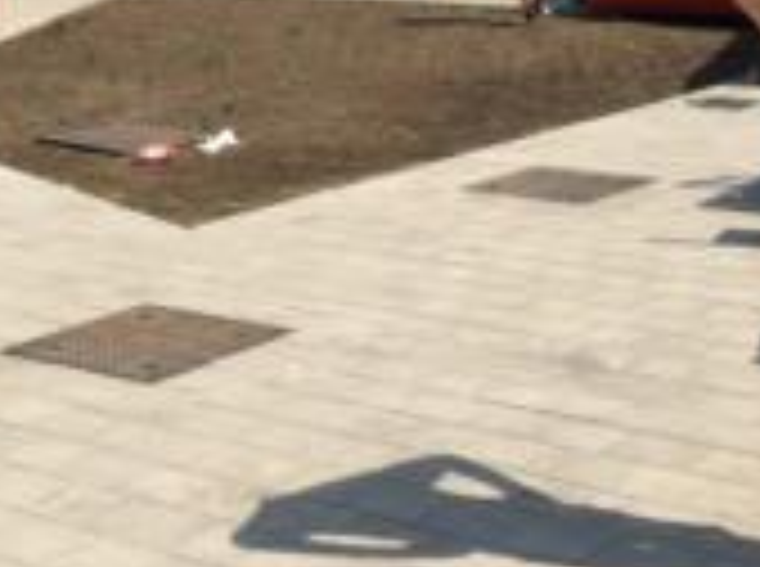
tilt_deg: -5.3
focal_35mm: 86
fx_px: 1884
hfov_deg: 22.8
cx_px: 355
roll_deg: -0.5
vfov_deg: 16.7
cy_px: -7
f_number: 2.2
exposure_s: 1/1282
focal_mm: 4.15
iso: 25
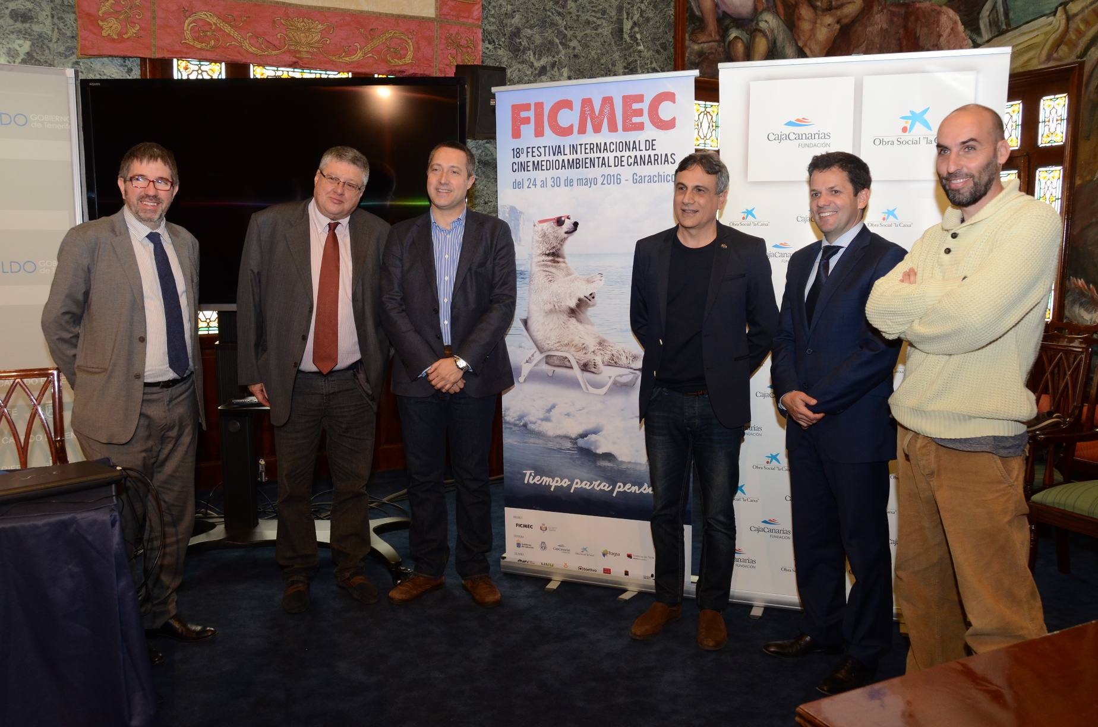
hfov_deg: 62.0
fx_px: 913
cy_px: 364
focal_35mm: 30
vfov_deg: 43.4
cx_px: 549
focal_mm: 20
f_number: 5.6
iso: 800
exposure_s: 1/60
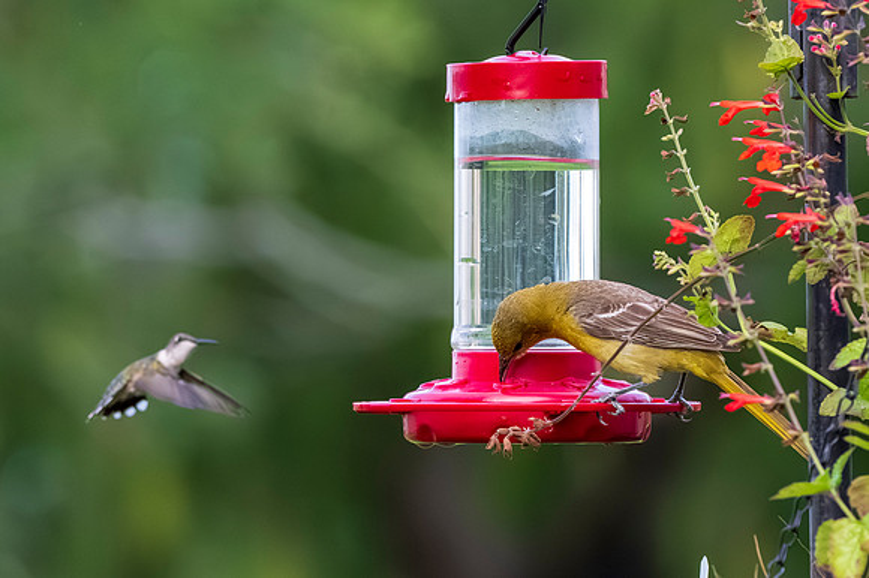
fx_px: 16464
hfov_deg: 3.0
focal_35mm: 682
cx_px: 259
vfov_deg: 2.0
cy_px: 347
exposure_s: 1/2000
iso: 8000
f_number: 9
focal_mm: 320
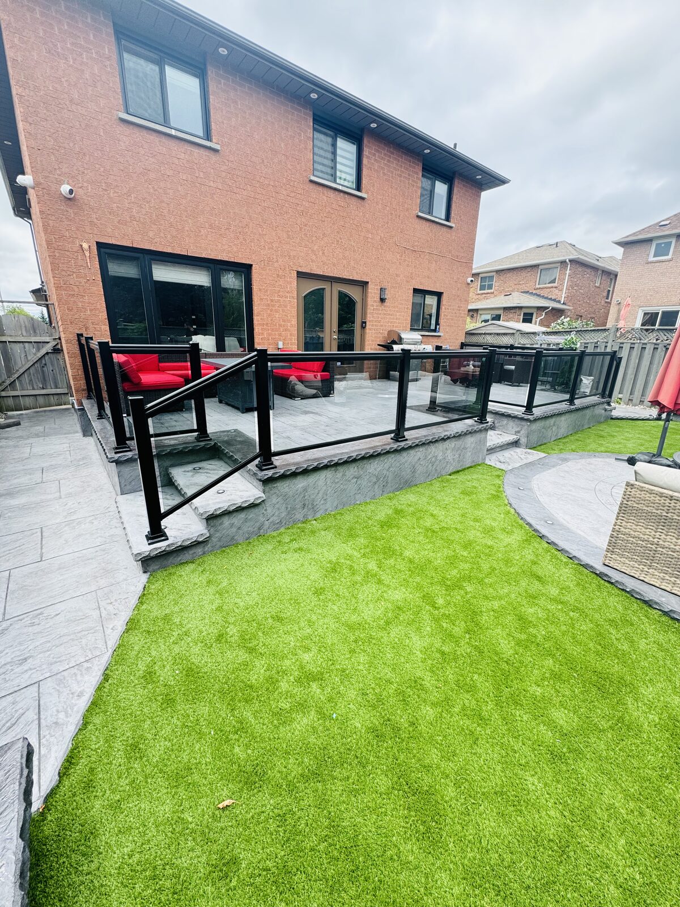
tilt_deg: -16.7
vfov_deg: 102.1
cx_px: 340
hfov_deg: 85.7
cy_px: 454
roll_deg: -0.9
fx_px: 367
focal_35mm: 14
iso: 40
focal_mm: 2.22
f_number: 2.2
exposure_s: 1/430
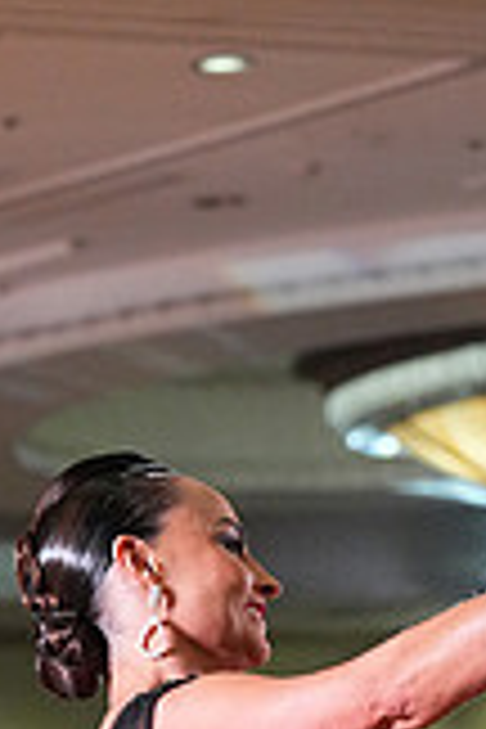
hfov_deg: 4.1
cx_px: 466
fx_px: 6803
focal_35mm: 336
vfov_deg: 6.0
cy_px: 1192
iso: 6400
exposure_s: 1/400
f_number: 4.5
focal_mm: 94
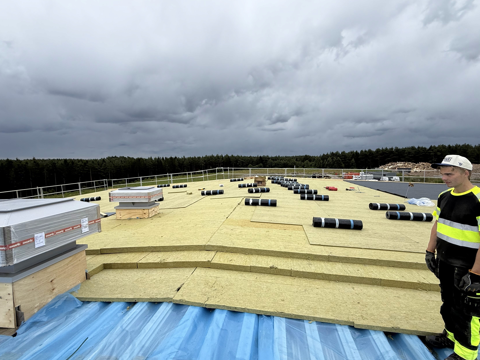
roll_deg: +1.5
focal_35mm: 17
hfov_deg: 91.0
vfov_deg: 74.7
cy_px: 173
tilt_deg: -2.2
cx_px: 243
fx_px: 236
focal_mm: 2.22
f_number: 2.2
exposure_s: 1/1698
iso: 50
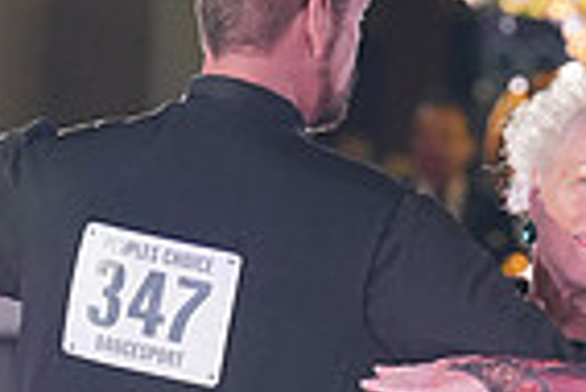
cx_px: 468
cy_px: 697
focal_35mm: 613
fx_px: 9988
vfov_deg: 2.2
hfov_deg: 3.4
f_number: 4
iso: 2000
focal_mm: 150
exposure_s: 1/400
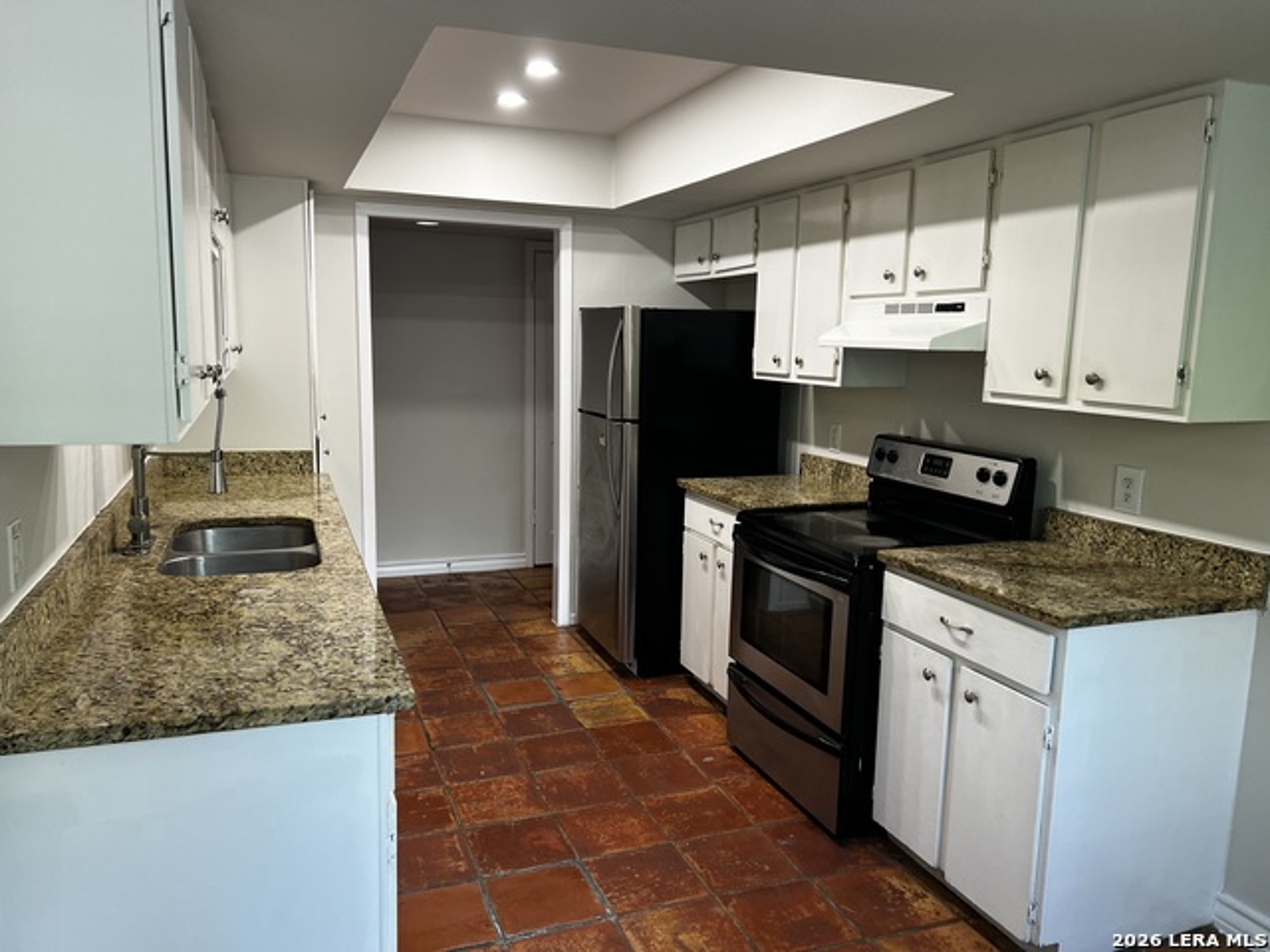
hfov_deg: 67.3
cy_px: 476
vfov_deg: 53.1
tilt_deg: -8.8
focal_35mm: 26
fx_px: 954
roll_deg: -1.4
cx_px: 635
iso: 80
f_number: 1.5
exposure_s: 1/60
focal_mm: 5.7
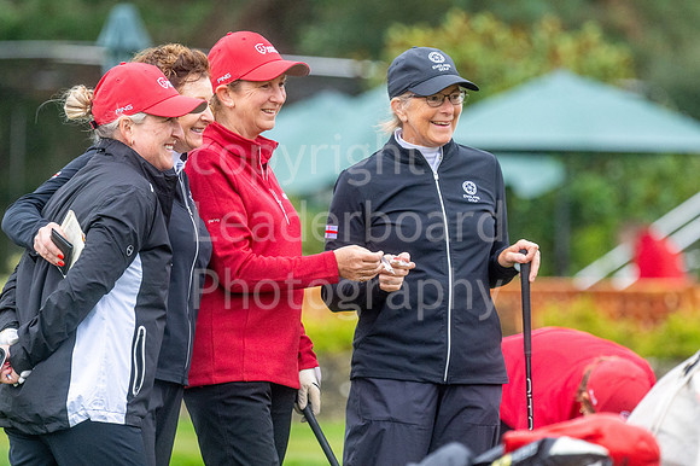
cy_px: 233
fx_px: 8745
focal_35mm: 450
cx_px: 350
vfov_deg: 3.1
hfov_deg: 4.6
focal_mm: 300
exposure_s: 1/200
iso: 1000
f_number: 4.5
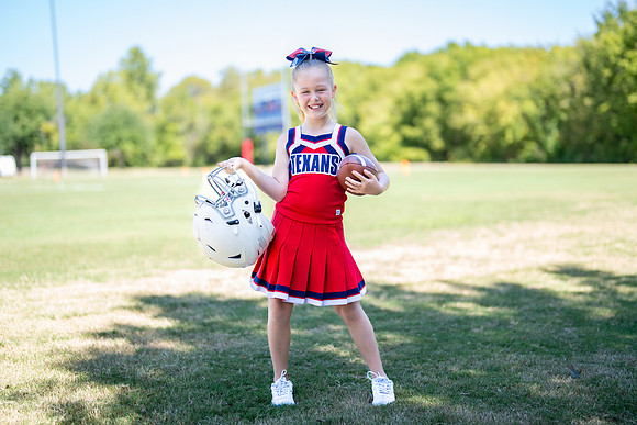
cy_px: 215
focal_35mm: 56
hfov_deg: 35.9
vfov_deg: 24.4
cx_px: 323
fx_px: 983
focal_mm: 50
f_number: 1.2
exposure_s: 1/1250
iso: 100
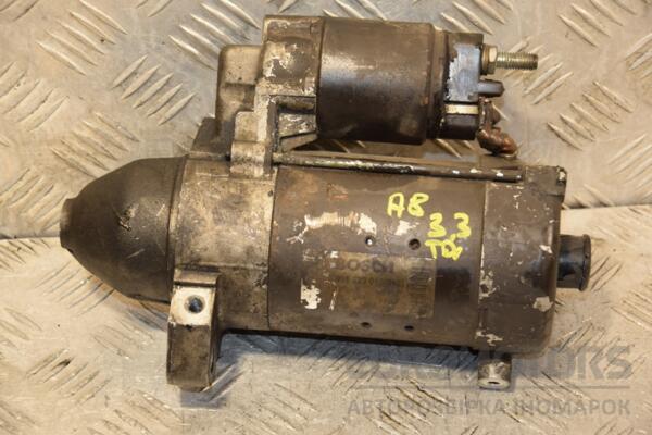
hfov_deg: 19.5
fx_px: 1902
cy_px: 218
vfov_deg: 13.0
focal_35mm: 105
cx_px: 326
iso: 800
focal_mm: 70
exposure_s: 1/125
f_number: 5.3
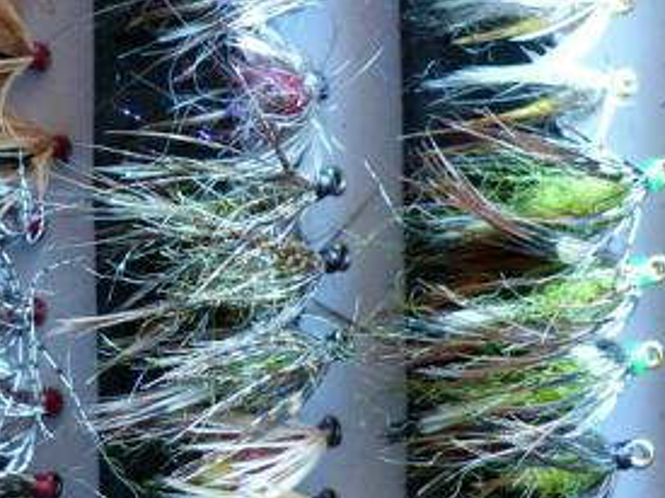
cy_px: 145
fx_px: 1843
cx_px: -2
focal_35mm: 96
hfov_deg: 19.8
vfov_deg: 15.3
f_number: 2.8
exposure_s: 1/40
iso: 400
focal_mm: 5.9
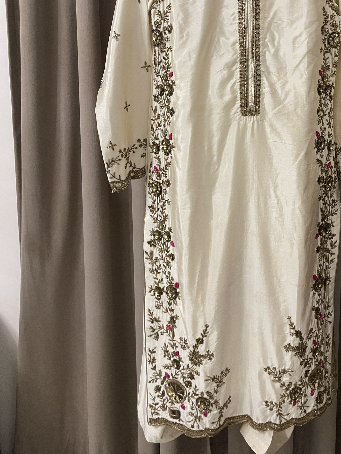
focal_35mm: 34
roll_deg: -0.4
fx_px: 446
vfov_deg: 53.3
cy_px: 165
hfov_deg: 41.3
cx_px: 228
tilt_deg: -10.5
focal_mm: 5.1
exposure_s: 1/50
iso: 320
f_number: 1.6
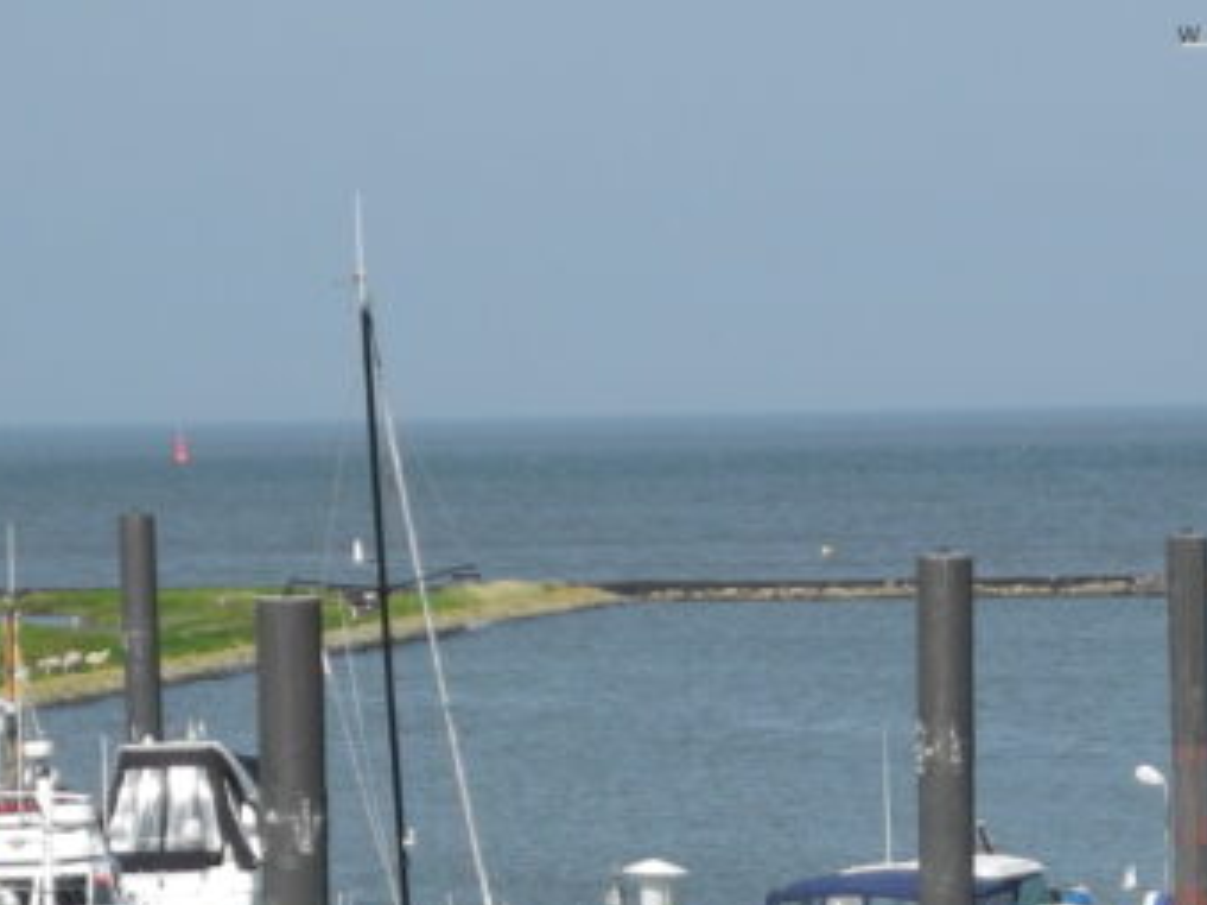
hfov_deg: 7.0
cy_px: 1300
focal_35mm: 284
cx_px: 993
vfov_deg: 5.2
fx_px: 9899
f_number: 4.5
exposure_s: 1/1000
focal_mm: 20.1
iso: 100
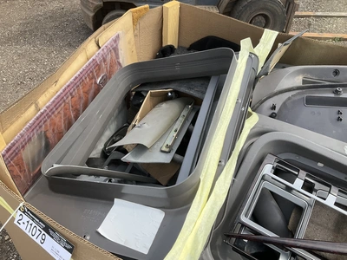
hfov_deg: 61.7
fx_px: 291
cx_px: 174
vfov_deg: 48.2
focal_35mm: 29
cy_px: 130
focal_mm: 3
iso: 25
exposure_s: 1/929
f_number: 1.8
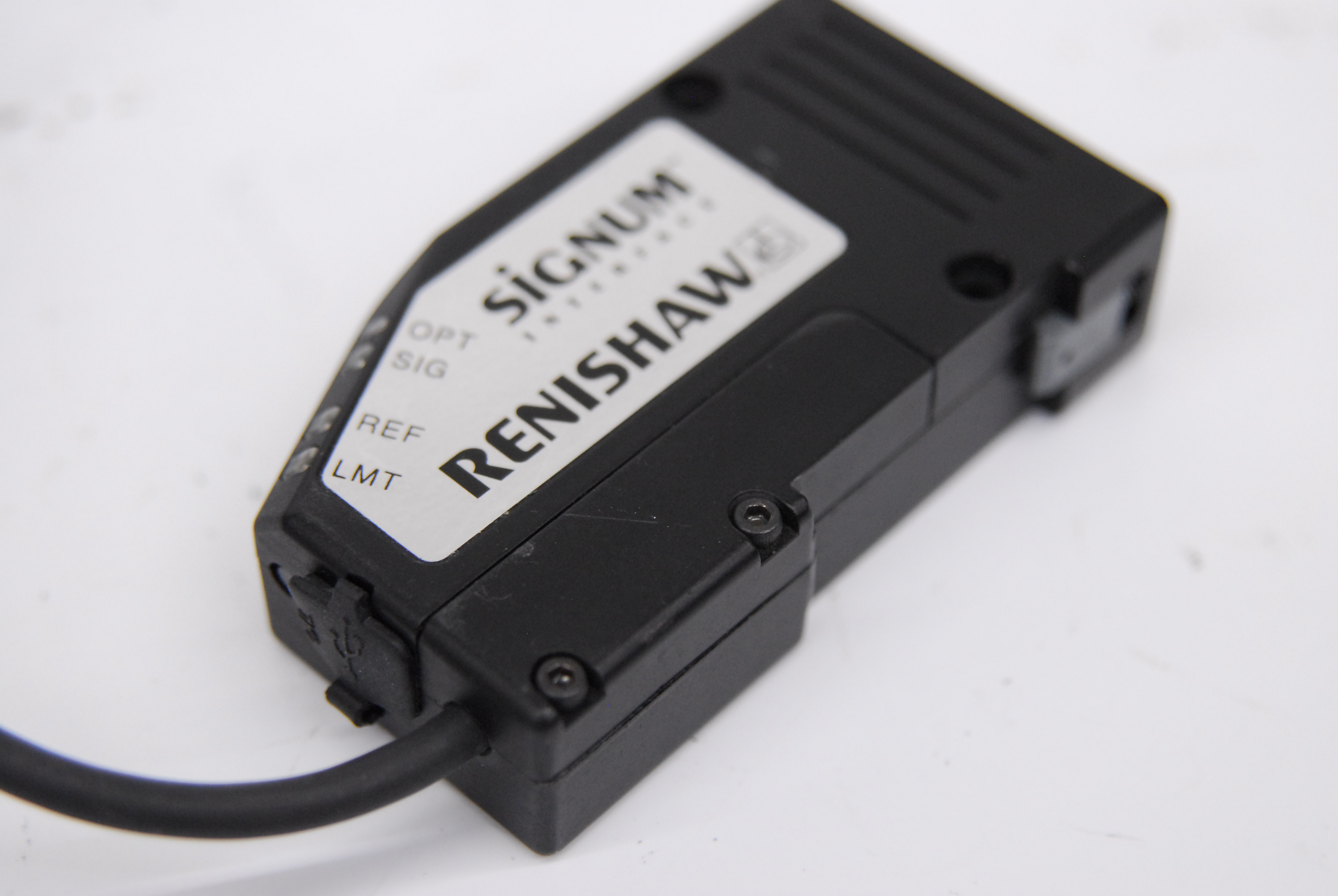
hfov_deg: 22.6
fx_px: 3349
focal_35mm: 90
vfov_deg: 15.2
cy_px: 448
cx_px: 669
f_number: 3.8
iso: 800
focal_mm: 60
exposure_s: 1/125
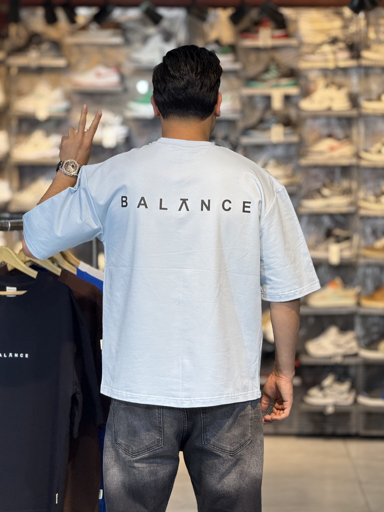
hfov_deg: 12.3
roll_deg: -0.8
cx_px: 192
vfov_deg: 16.4
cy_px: 256
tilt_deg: -2.2
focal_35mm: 120
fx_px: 1775
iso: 100
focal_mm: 15.66
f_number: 2.8
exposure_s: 1/100
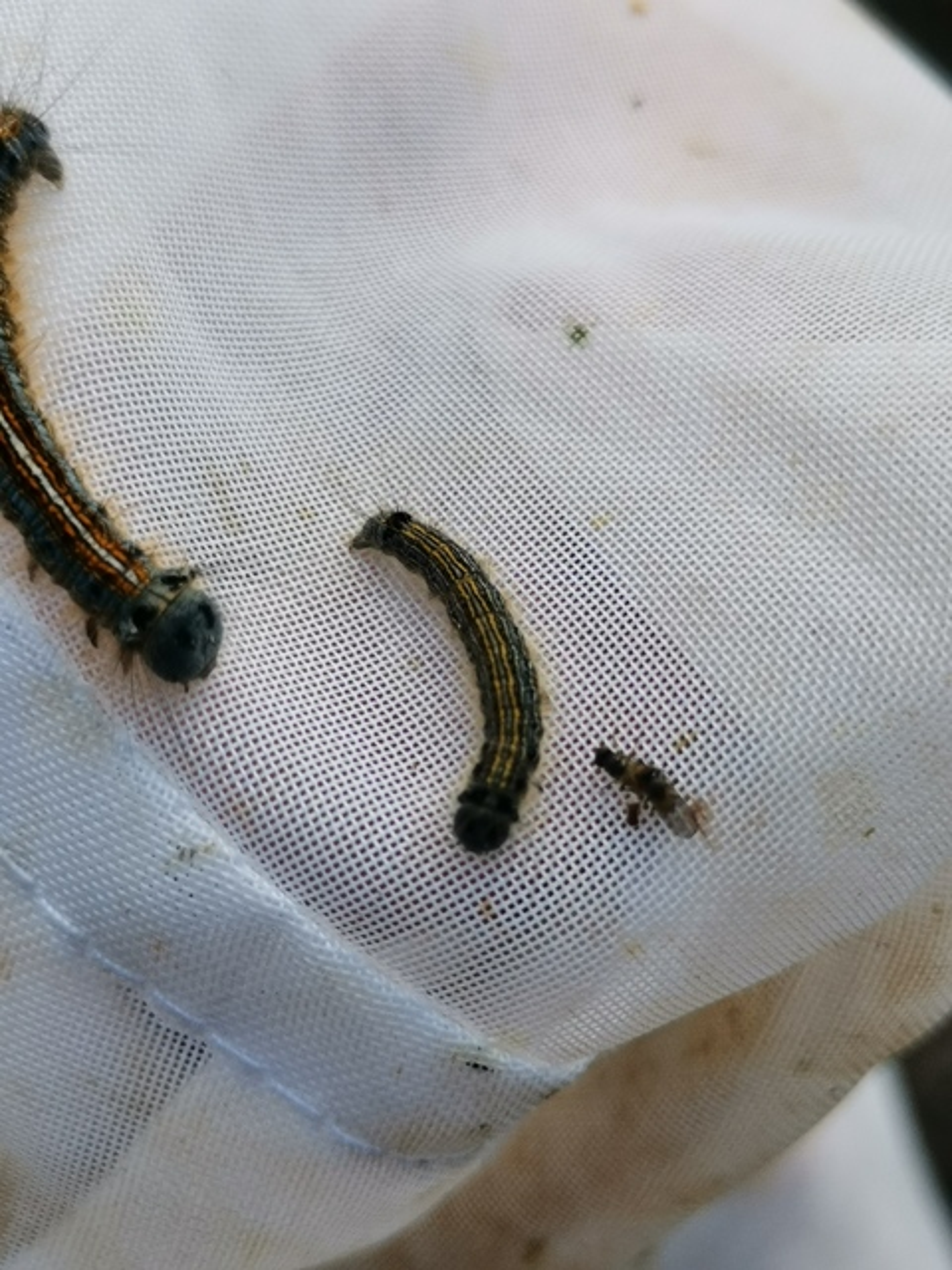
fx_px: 1833
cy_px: 635
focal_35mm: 50
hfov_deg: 29.1
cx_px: 476
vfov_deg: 38.2
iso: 50
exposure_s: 1/456
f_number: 1.8
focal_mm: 4.75
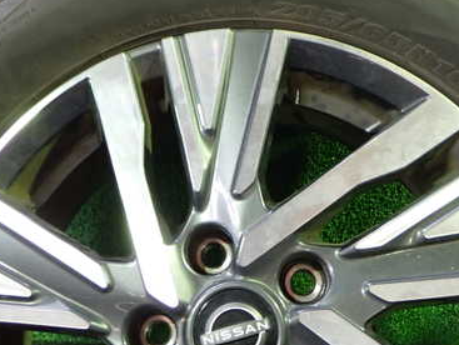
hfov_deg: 38.9
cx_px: 236
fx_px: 650
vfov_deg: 29.7
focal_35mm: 49
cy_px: 145
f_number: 2.3
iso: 500
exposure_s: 1/30
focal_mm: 5.4
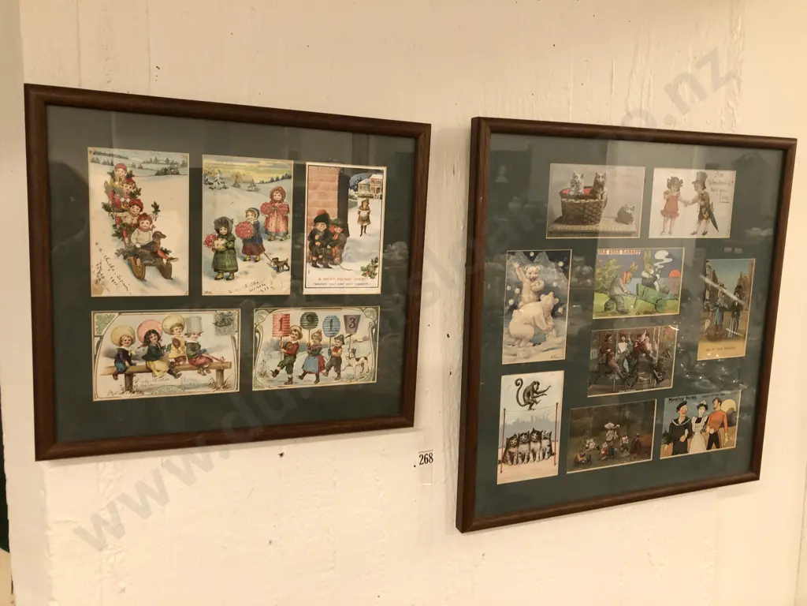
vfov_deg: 49.7
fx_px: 653
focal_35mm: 28
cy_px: 303
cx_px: 404
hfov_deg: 63.4
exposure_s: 1/17
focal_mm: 3.99
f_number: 1.8
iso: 50
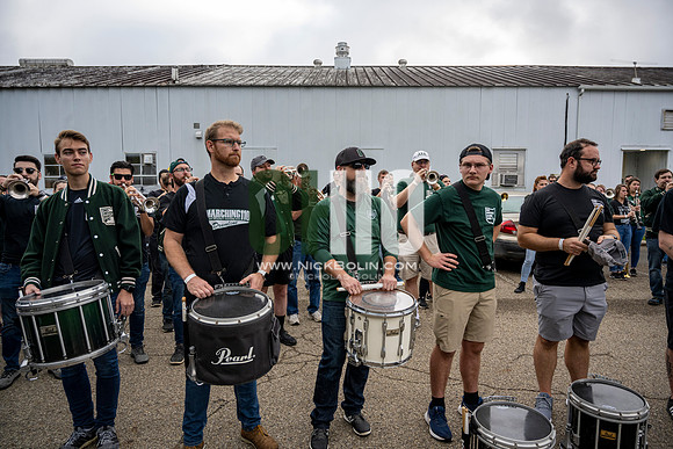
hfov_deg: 73.7
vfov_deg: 53.2
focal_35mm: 24
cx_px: 336
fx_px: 449
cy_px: 224
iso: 400
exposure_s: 1/800
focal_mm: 24
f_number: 4
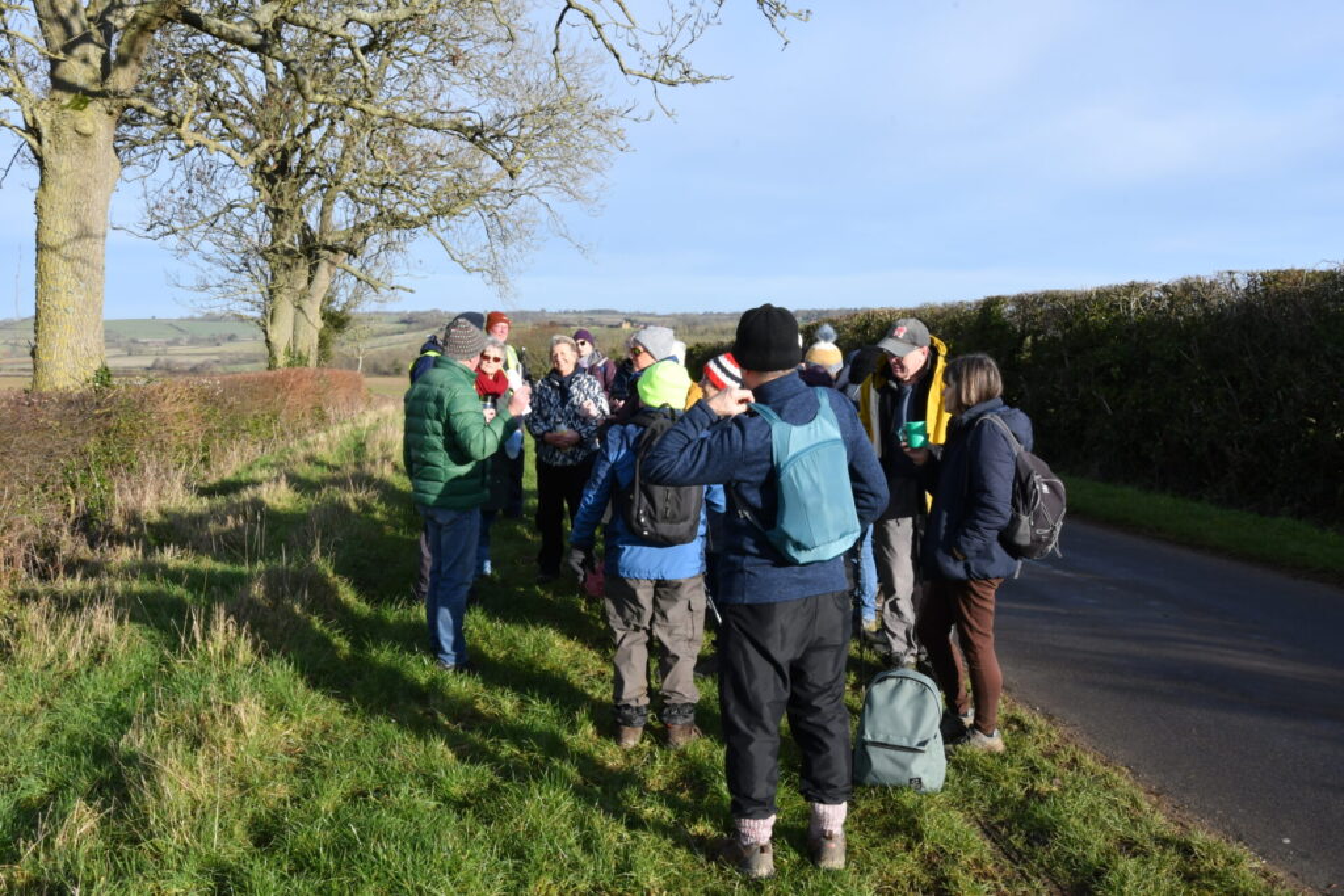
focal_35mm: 33
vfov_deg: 40.0
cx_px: 672
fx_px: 1232
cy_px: 448
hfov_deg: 57.2
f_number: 11
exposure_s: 1/125
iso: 400
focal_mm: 22
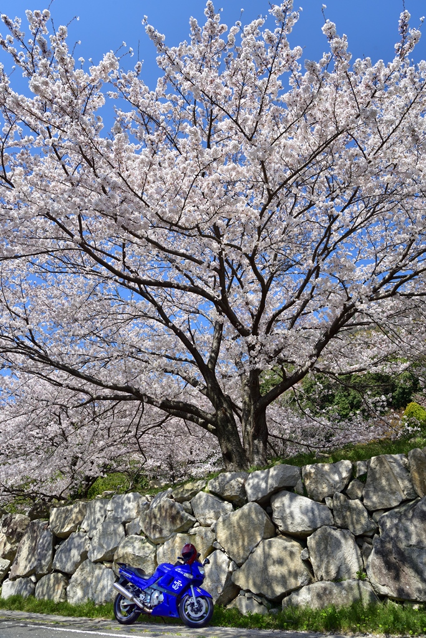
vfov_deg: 73.7
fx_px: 426
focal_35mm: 24
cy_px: 319
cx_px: 213
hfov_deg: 53.1
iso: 200
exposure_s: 1/400
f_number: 8
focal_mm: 24
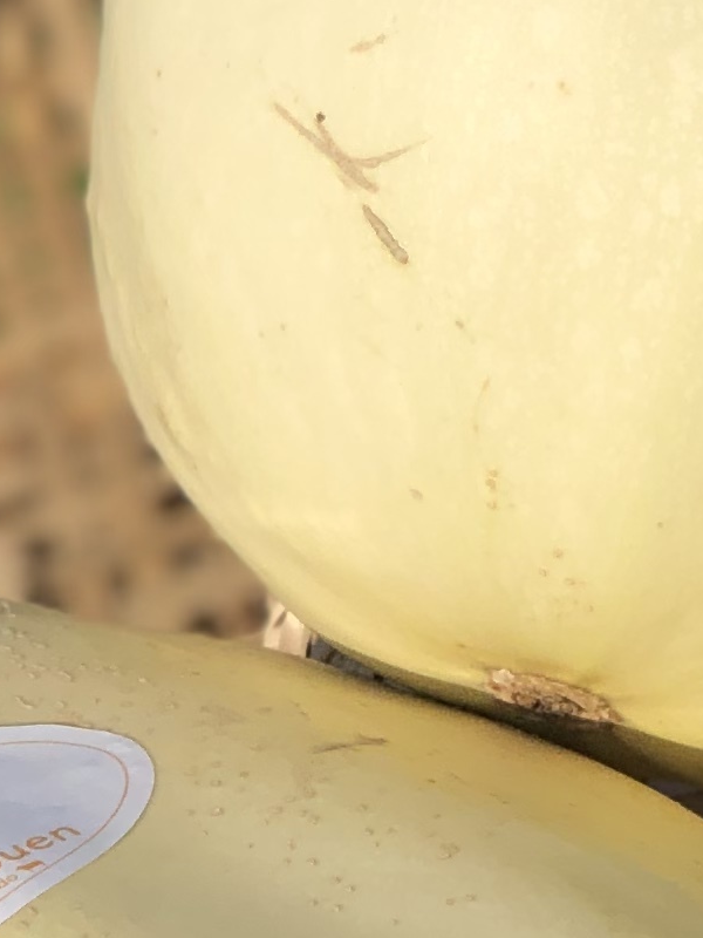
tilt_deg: -25.5
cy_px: 30
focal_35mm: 262
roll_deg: +3.3
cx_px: 1009
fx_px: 7094
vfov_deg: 7.5
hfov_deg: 5.6
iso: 16
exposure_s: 1/2667
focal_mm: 6
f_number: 2.4
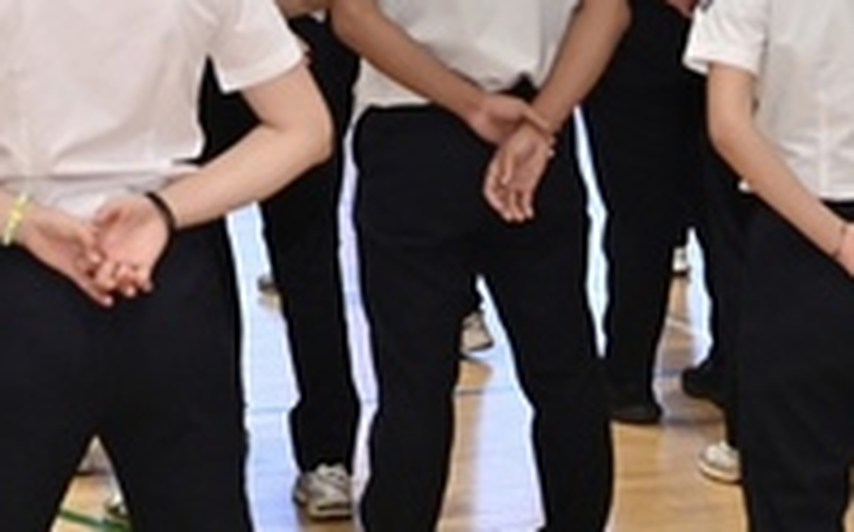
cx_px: 416
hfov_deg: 15.6
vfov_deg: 9.4
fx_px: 3116
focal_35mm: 134
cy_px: -369
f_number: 4
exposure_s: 1/320
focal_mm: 29
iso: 1600
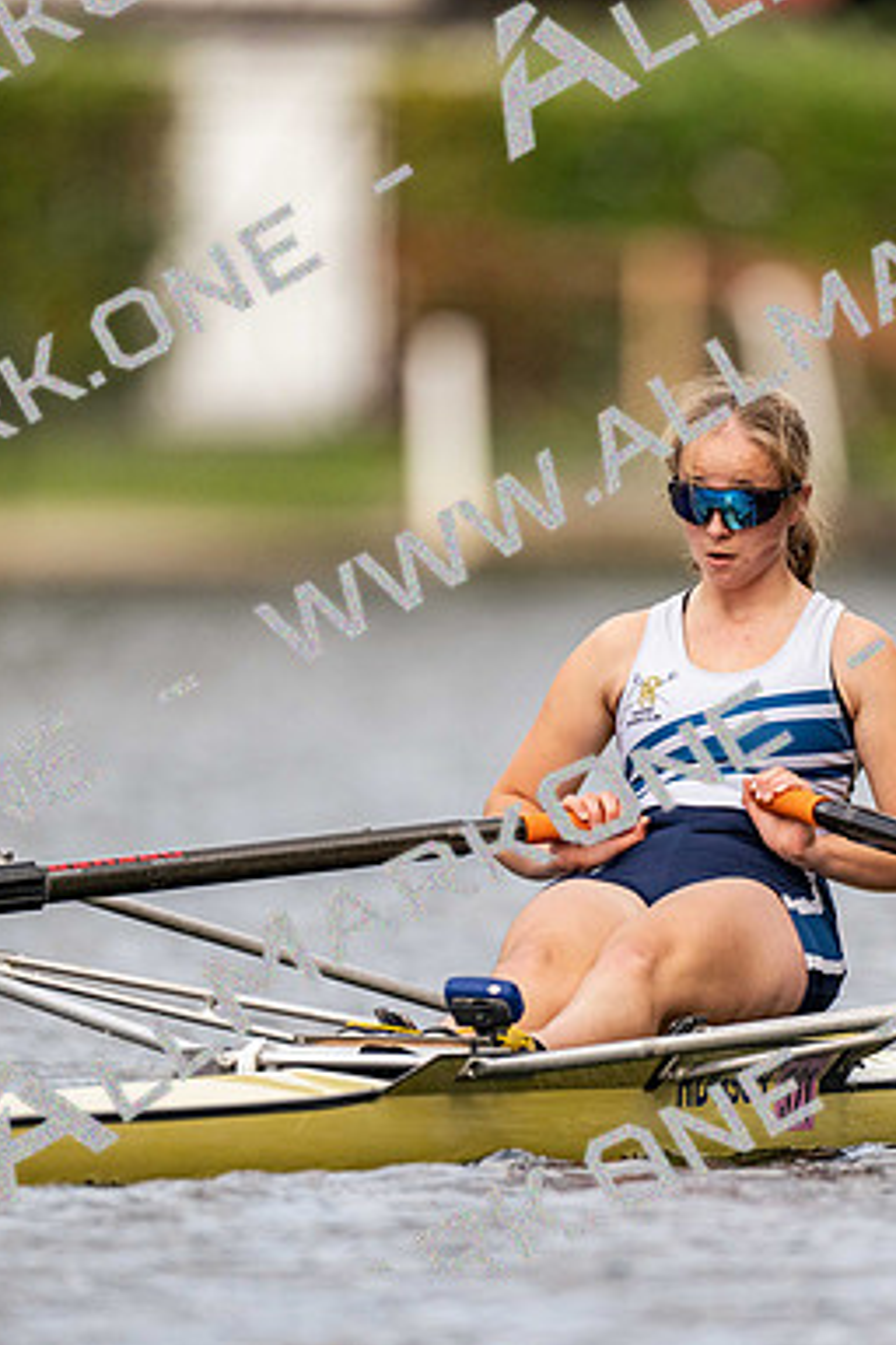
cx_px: 686
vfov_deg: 2.3
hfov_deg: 1.5
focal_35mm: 906
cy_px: 672
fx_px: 33821
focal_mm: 600
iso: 800
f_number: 4
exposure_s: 1/2500
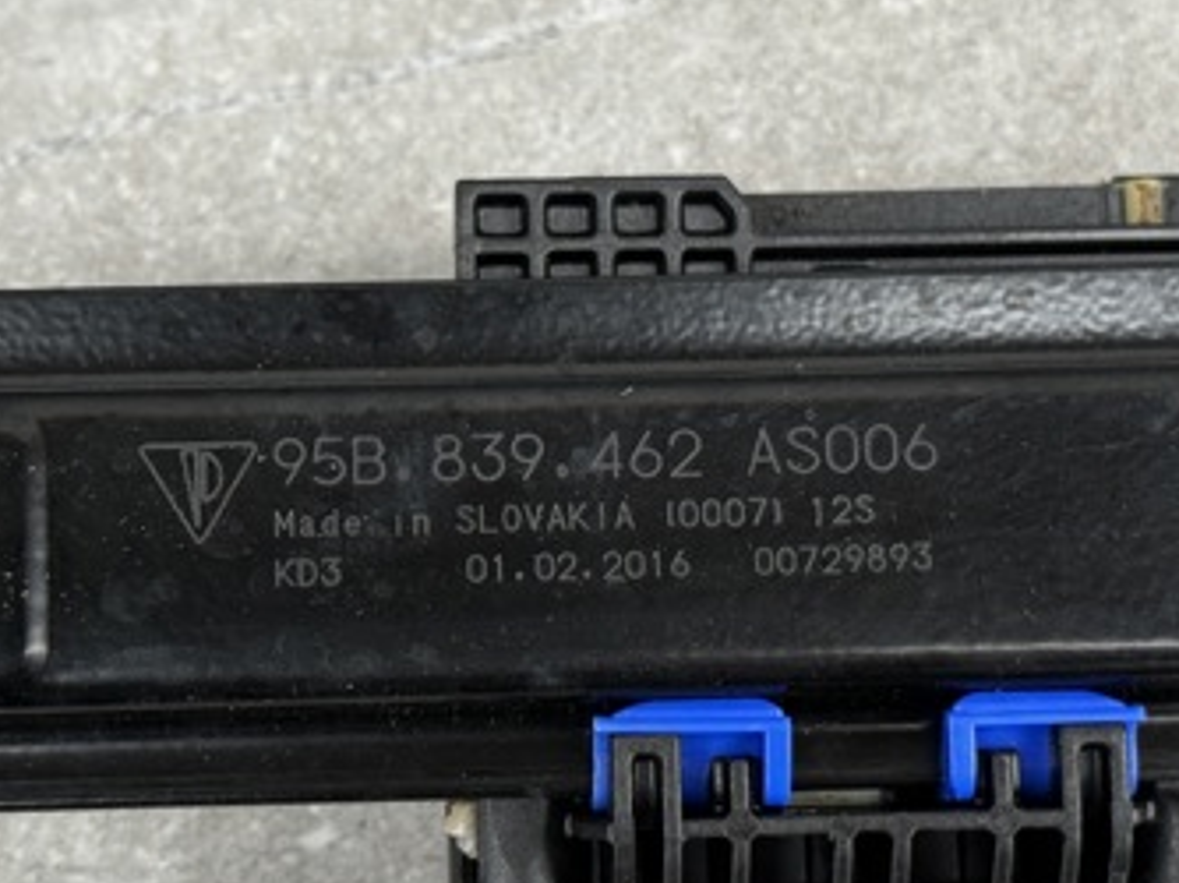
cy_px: 479
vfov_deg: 16.0
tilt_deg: -71.1
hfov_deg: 21.3
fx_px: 3131
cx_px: 597
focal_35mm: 92
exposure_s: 1/60
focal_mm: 6.76
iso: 125
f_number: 1.78
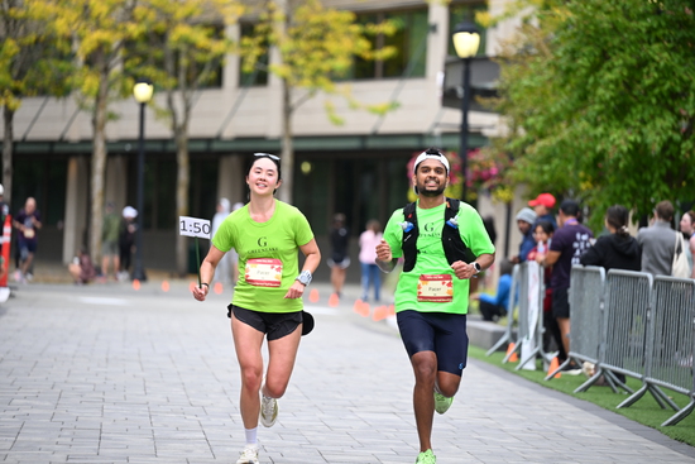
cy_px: 232
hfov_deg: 11.4
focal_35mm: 180
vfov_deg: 7.6
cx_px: 348
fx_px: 3476
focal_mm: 180
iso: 800
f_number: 2.8
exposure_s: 1/2000
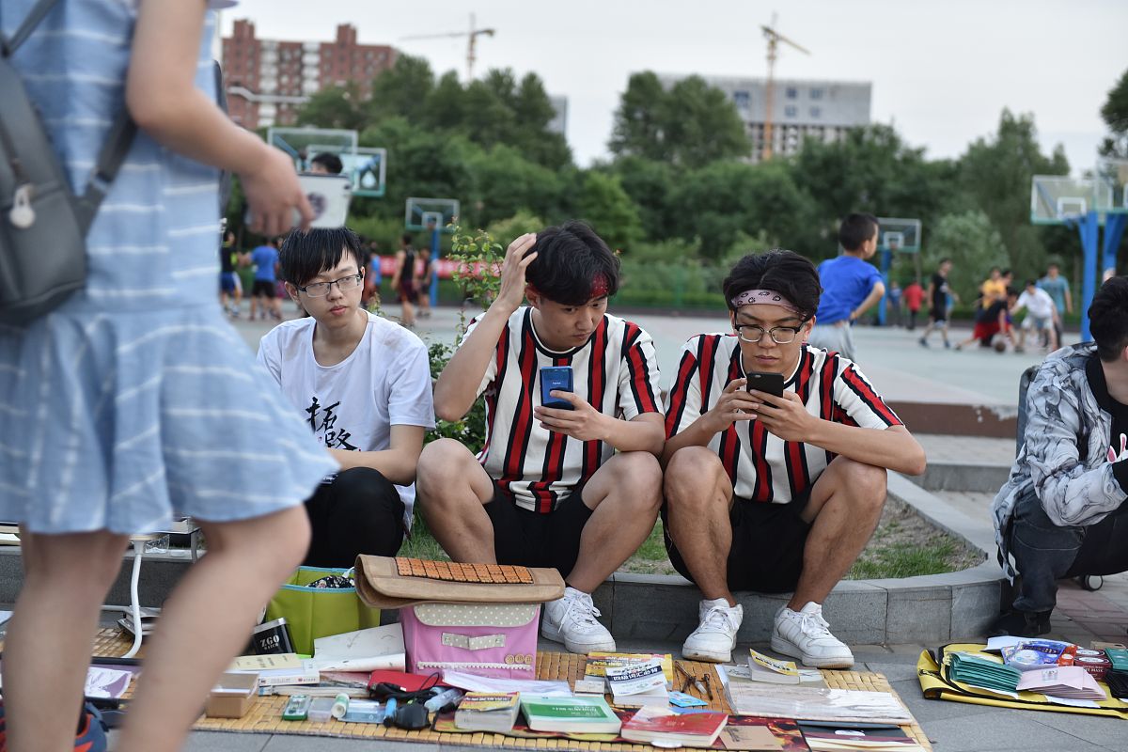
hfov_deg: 32.4
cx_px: 564
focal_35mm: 62
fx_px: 1943
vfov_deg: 21.9
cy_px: 376
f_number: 3.5
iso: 800
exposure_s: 1/80
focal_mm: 62
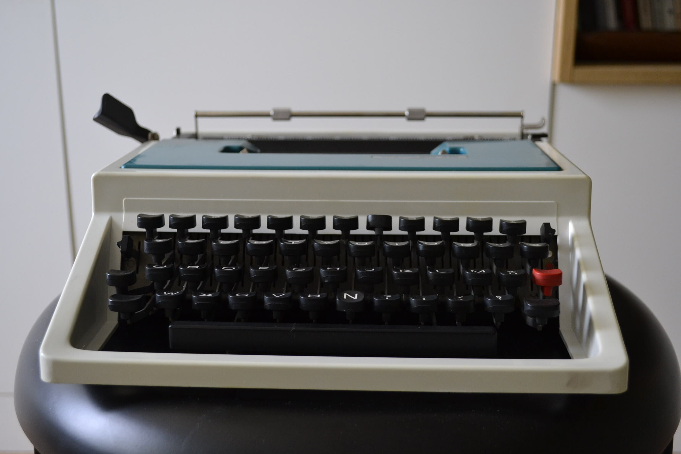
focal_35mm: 45
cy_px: 227
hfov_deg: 43.6
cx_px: 340
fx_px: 851
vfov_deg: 29.9
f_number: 4.5
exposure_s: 1/60
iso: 900
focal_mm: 30
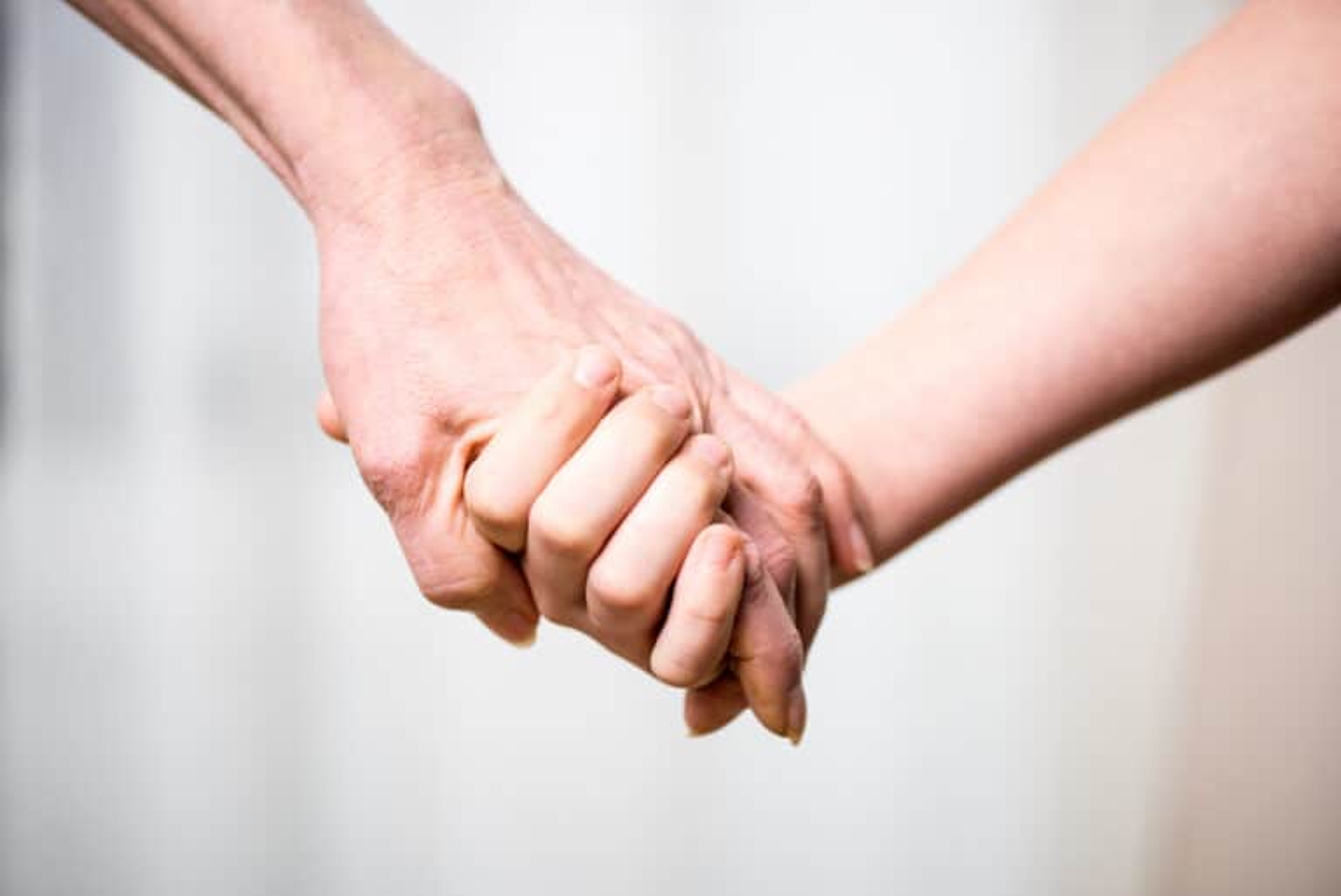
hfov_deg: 19.4
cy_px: 448
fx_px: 3913
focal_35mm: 105
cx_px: 670
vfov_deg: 13.1
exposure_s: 1/160
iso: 200
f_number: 3.5
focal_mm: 105
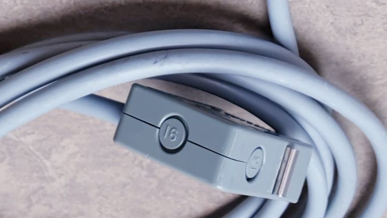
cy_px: -295
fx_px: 1016
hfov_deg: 21.6
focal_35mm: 99
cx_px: 181
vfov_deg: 10.6
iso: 64
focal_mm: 4.3
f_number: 2.4
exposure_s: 1/50
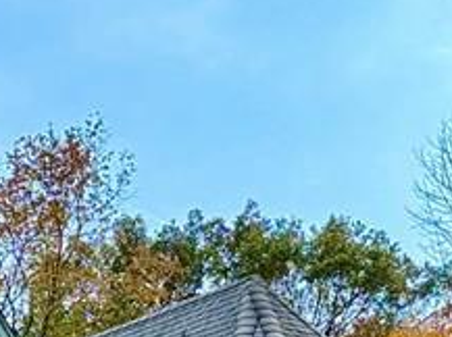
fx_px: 2959
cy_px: 751
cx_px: 37
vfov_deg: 6.3
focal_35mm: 227
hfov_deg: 8.7
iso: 64
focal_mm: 6.76
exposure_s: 1/1193
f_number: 1.78
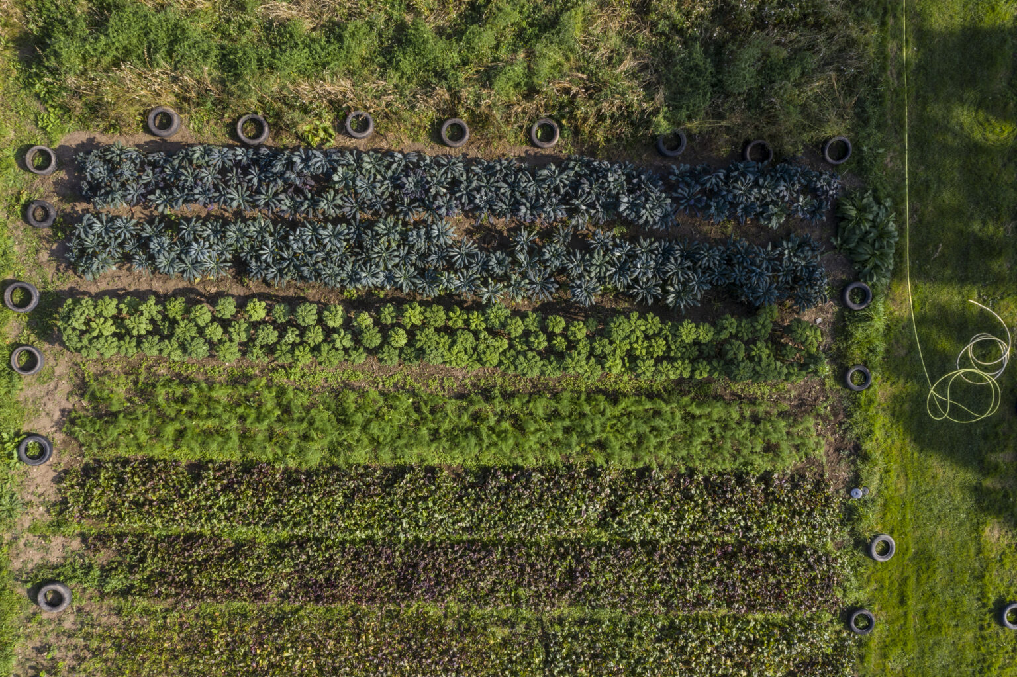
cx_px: 508
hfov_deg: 65.5
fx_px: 791
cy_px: 338
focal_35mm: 28
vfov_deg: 46.4
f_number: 9
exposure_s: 1/100
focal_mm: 10.26
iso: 100
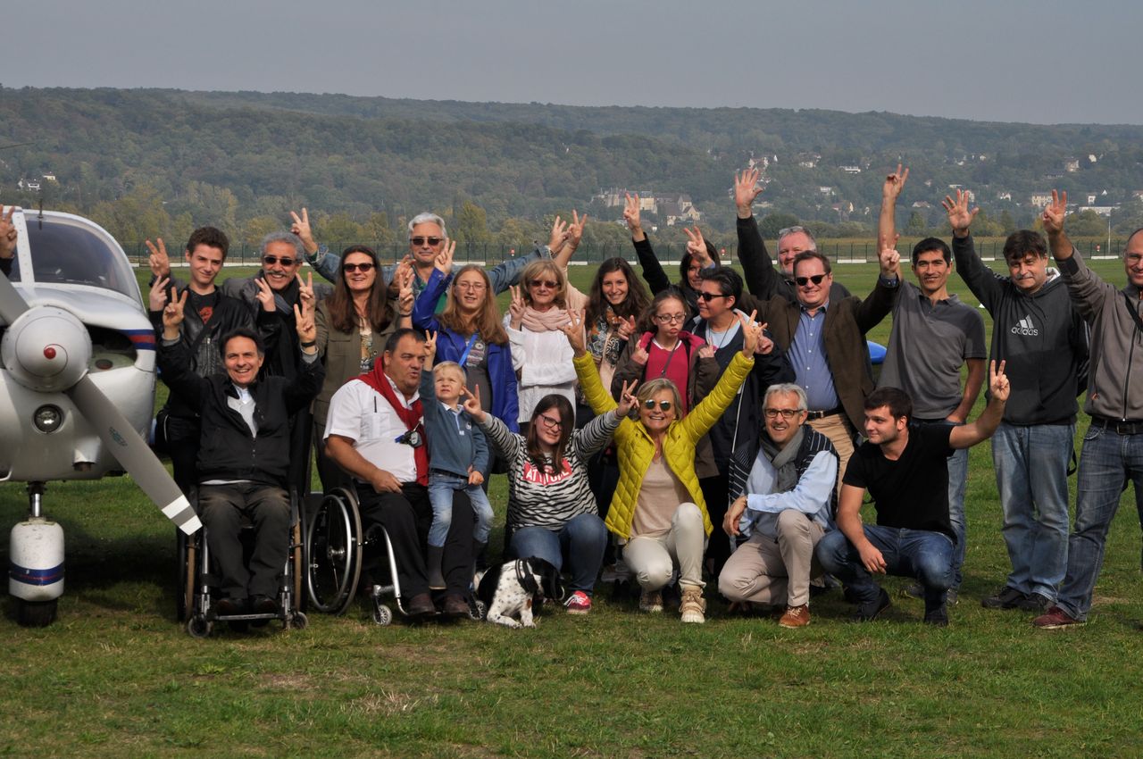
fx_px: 2854
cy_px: 380
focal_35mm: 90
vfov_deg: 15.1
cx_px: 572
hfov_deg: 22.6
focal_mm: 60
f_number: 10
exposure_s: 1/500
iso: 200
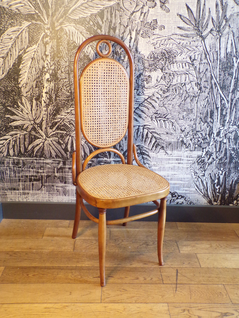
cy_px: 159
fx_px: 295
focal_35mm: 32
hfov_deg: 44.2
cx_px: 120
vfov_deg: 56.8
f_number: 3.2
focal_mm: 5.8
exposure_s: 1/17
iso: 389
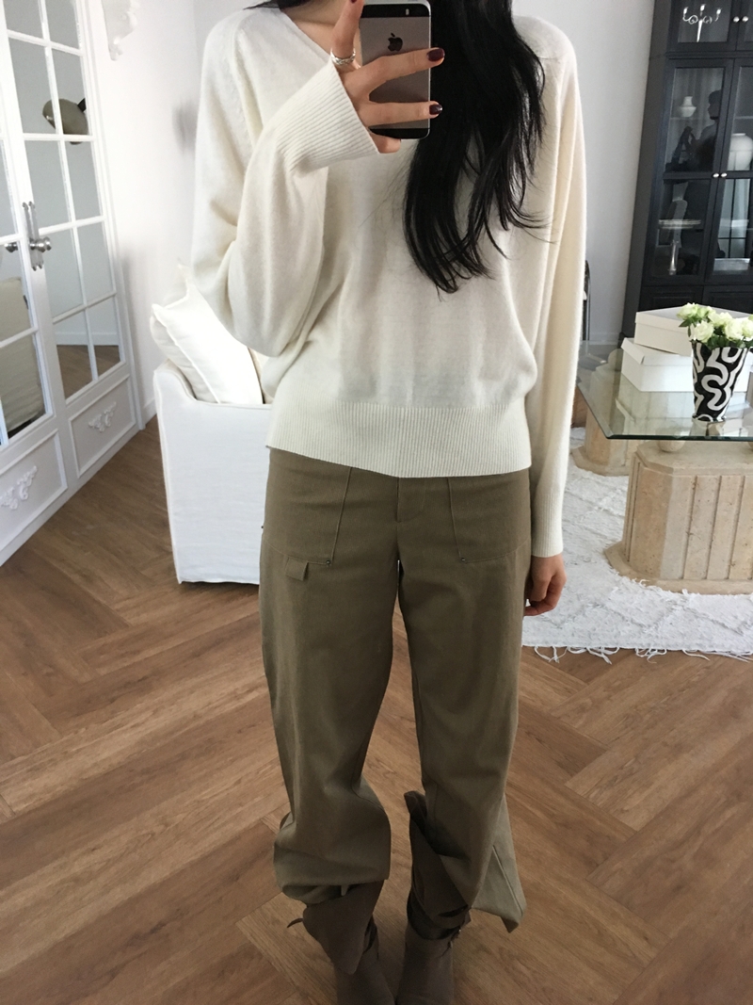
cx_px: 376
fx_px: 841
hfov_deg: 48.2
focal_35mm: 29
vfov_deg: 61.7
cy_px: 502
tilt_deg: -36.8
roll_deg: -1.4
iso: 125
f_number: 2.2
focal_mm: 4.15
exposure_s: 1/30
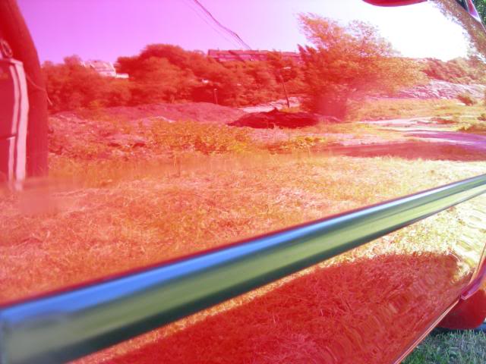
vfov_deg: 39.7
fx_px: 505
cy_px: 182
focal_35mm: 36
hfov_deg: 51.4
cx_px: 243
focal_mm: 7.5
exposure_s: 1/55.6
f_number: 3
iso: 64
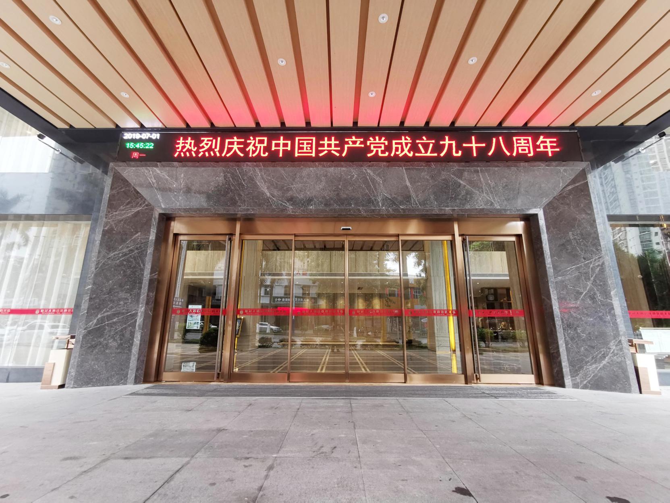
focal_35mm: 16
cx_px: 335
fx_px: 310
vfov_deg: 78.1
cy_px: 252
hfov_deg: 94.5
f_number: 2.2
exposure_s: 1/60
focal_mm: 2.35
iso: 160
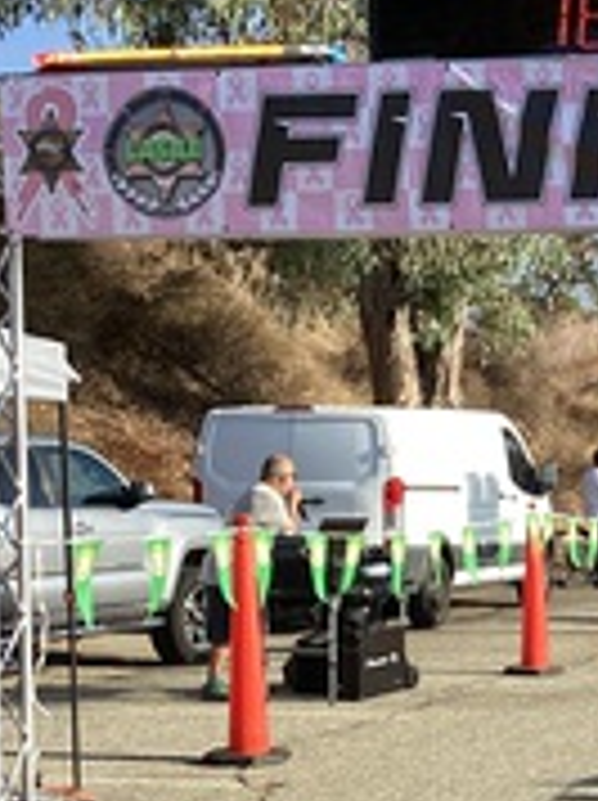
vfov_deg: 20.3
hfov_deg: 14.8
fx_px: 2217
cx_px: 735
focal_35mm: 96
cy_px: 608
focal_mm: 3.3
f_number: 2.4
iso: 25
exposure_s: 1/776
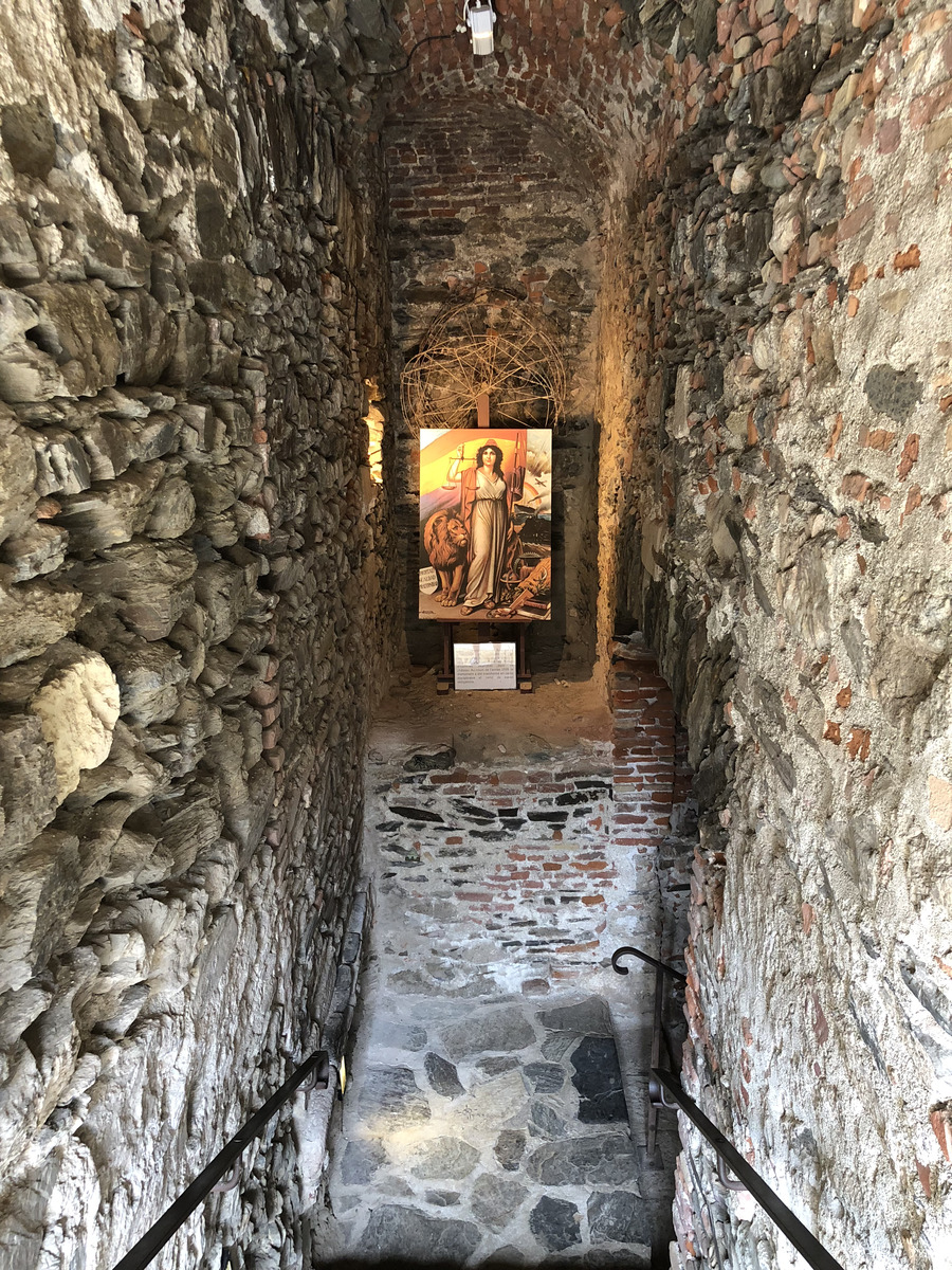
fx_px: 1027
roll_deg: +0.7
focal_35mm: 28
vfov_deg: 63.4
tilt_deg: -15.4
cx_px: 476
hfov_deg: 49.7
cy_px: 635
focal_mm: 4
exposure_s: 1/17
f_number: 1.8
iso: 80
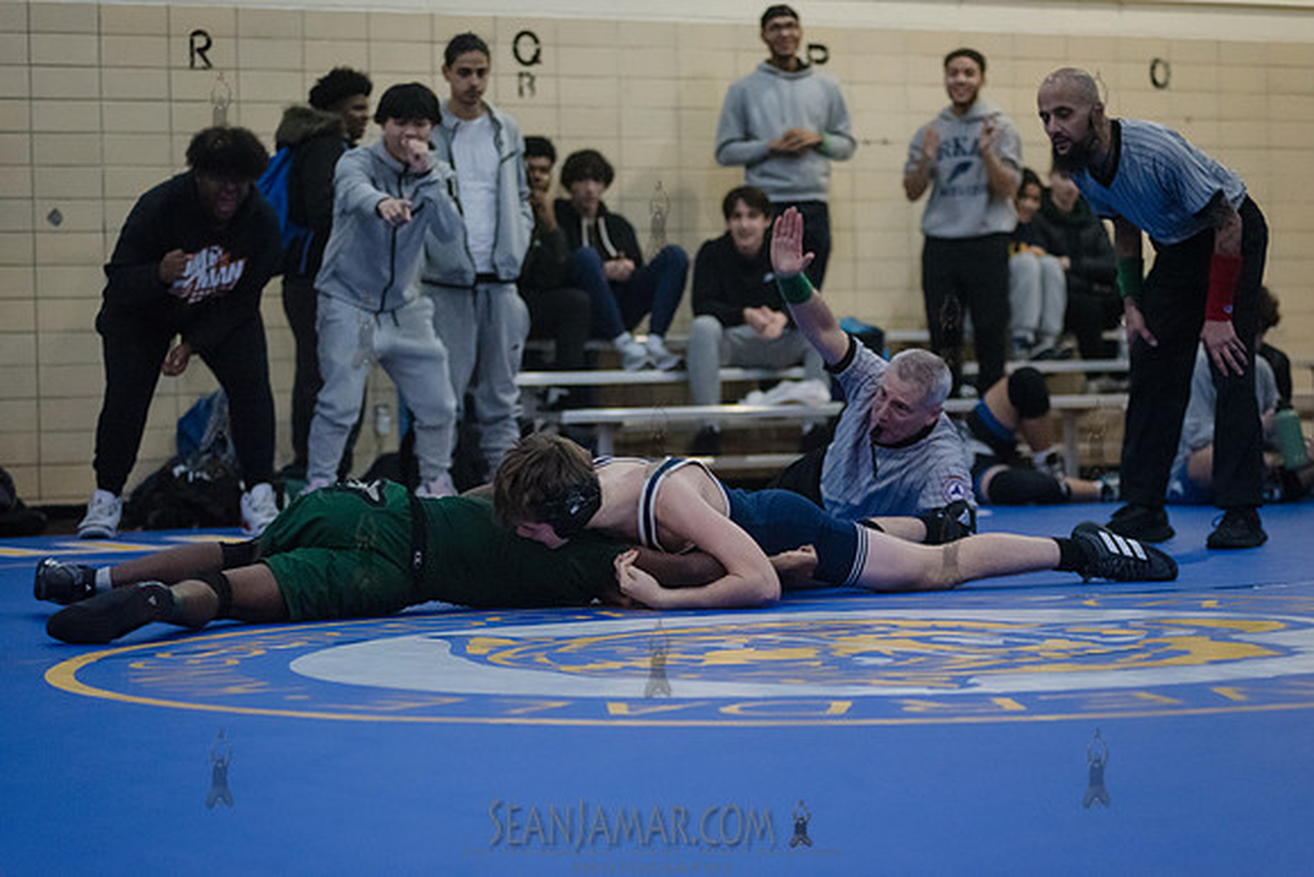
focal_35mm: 100
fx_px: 3651
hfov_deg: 20.4
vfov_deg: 13.7
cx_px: 657
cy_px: 438
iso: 8000
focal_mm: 100
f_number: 3.2
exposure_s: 1/400
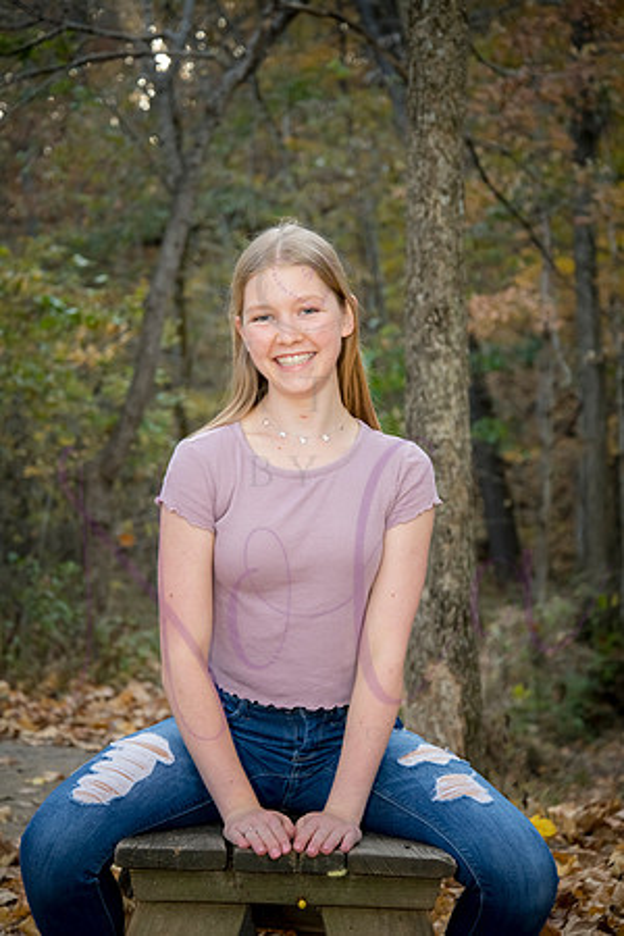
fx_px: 1716
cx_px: 312
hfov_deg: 20.6
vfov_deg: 30.5
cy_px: 468
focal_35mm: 66
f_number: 5.6
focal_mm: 66
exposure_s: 1/250
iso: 800
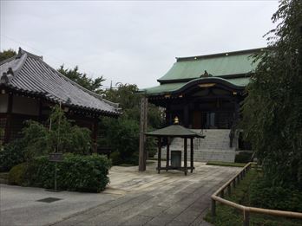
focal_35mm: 30
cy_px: 113
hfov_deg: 60.0
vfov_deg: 46.8
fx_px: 262
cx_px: 151
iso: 40
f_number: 2.2
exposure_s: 1/2564
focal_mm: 4.12
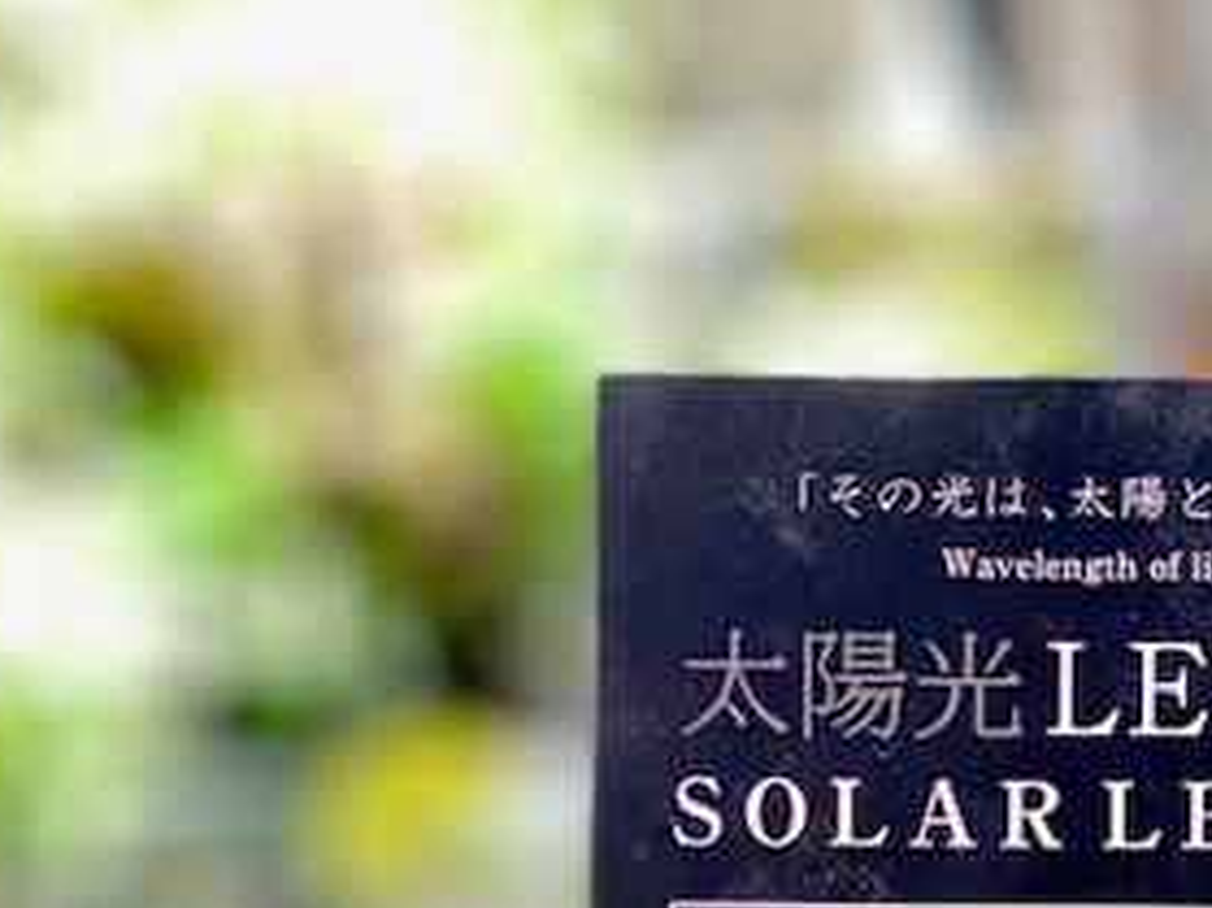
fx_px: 3920
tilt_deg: -1.2
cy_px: 691
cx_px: 682
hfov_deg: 17.6
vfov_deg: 13.2
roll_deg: +0.3
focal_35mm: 112
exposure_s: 1/40
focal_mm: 6
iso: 320
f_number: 2
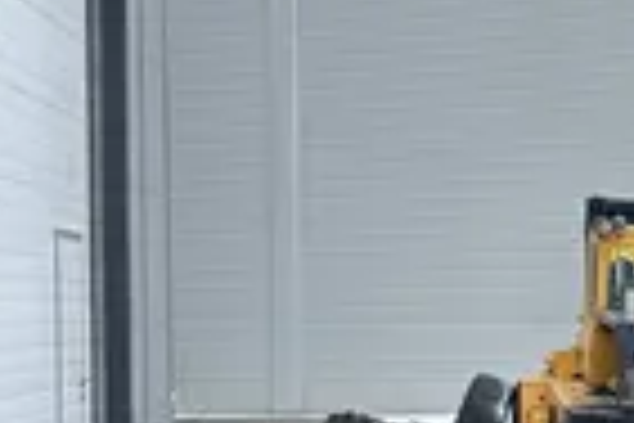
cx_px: 1129
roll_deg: -0.5
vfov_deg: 12.4
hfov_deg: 16.0
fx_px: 1919
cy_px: 410
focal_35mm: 109
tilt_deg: -2.9
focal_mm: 5.7
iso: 50
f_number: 1.5
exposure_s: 1/780
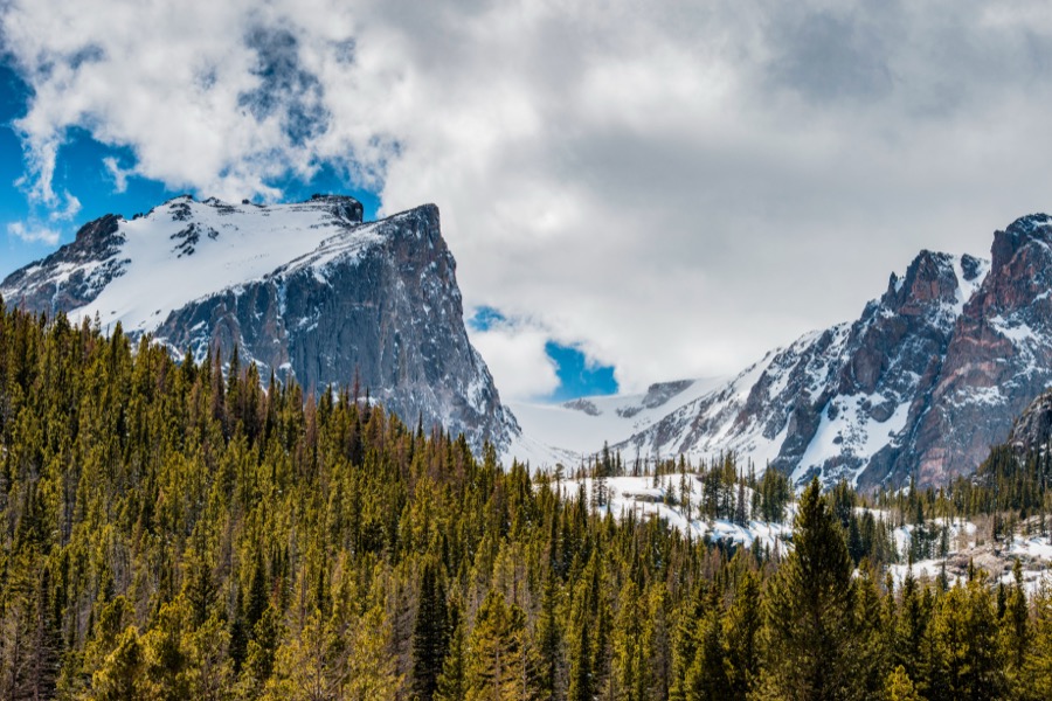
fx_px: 2980
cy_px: 350
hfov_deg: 20.0
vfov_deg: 13.4
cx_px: 526
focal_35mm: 102
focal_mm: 102
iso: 400
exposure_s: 1/640
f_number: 11
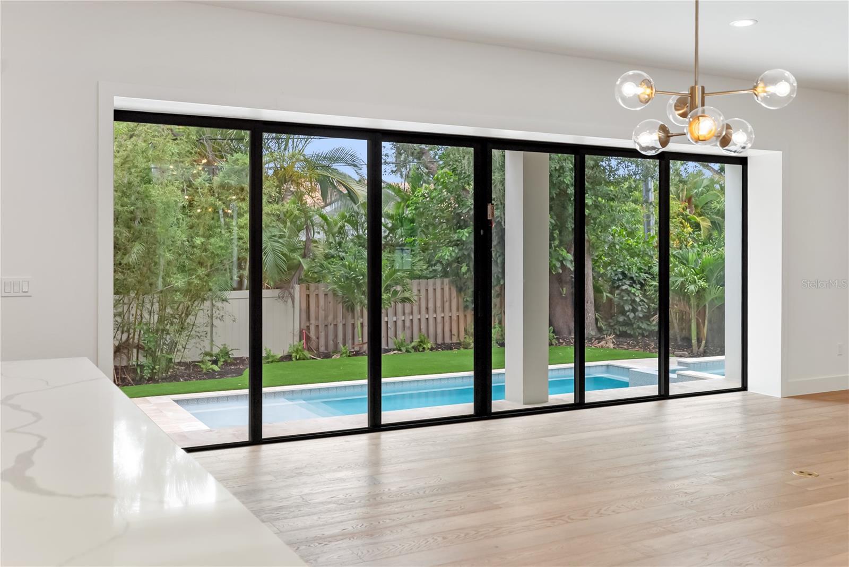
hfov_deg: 54.4
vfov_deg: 37.9
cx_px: 424
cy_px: 284
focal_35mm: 35
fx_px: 826
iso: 640
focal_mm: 35
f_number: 4
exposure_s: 1/200
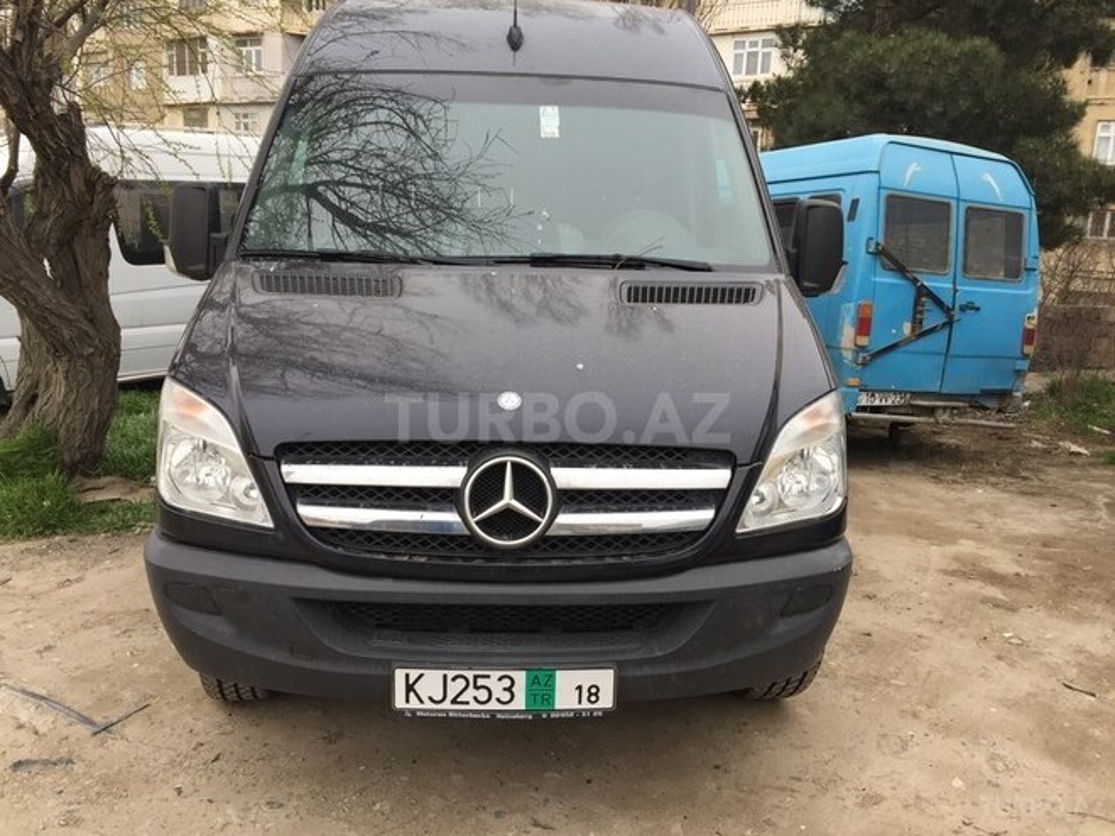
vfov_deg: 48.2
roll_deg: -2.9
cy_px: 418
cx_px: 558
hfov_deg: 61.7
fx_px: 934
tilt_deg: -11.0
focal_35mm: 29
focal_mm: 4.15
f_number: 2.2
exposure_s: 1/494
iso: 32
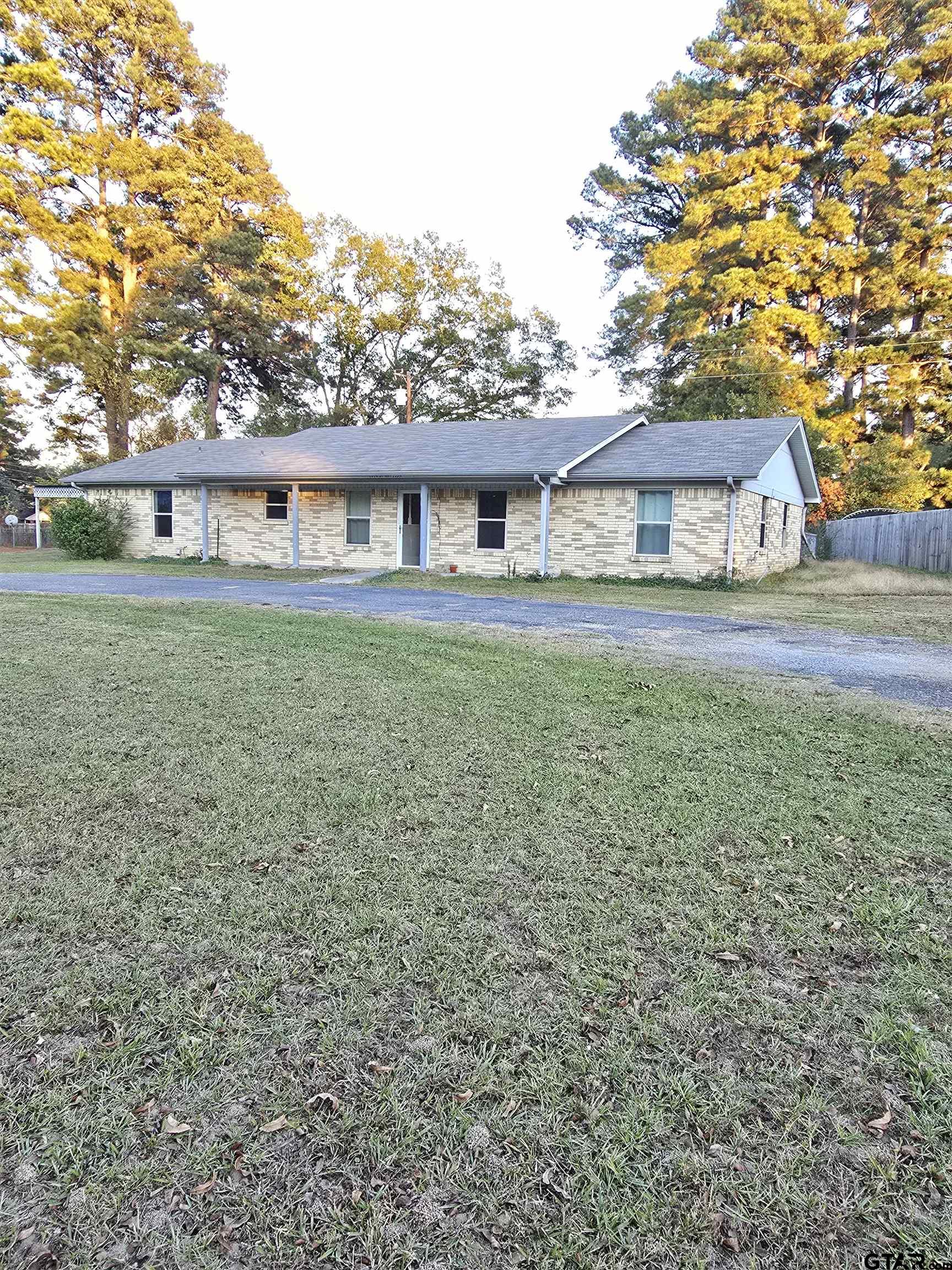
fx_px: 477
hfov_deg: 89.9
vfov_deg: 106.2
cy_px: 635
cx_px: 476
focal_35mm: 13
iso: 80
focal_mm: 2.2
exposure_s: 1/120
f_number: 2.2
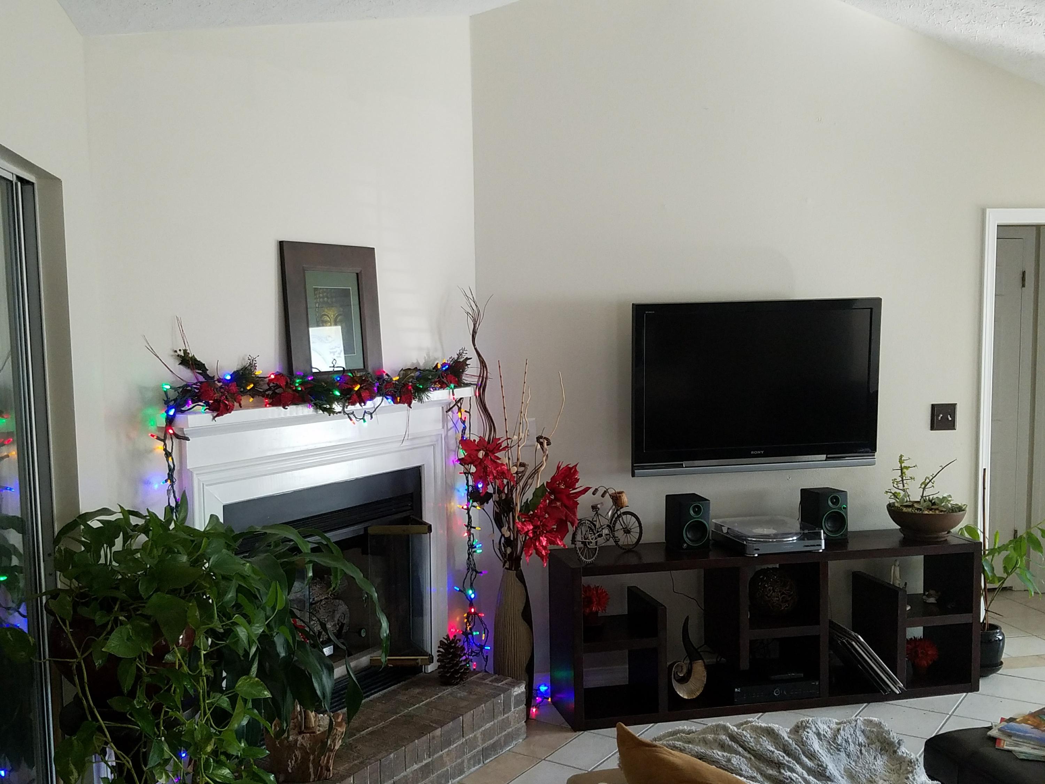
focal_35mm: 26
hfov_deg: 67.3
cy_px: 392
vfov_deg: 53.1
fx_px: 785
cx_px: 522
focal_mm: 4.2
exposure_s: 1/60
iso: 160
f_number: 1.7
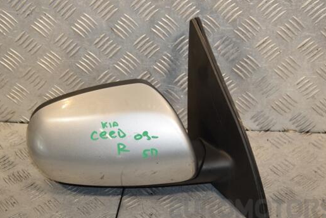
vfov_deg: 17.4
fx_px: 712
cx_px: 158
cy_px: 124
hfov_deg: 25.8
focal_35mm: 79
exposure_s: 1/200
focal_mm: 45
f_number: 6.3
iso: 800
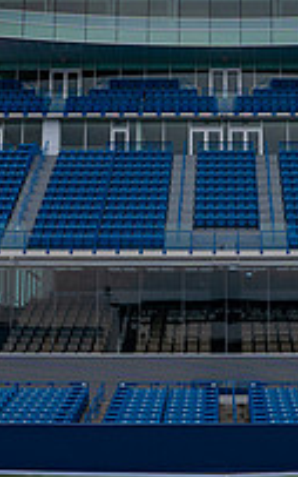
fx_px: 1078
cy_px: 201
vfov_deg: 24.9
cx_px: 228
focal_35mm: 83
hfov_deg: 15.7
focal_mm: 28
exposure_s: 1/1600
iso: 200
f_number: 7.1
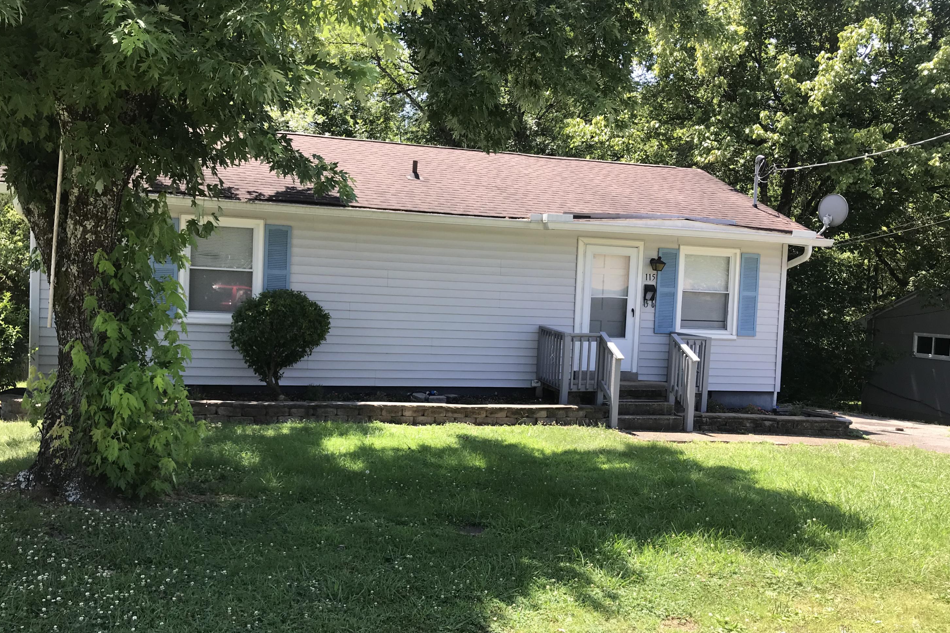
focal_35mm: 30
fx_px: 792
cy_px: 342
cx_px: 474
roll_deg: -0.4
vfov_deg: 43.6
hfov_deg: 61.9
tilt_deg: -1.1
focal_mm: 3.99
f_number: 1.8
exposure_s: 1/529
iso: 20
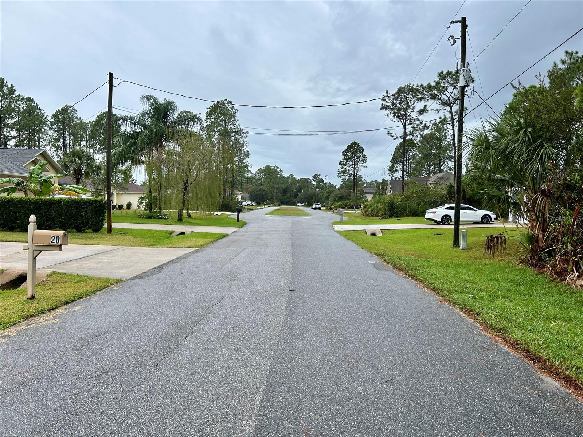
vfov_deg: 53.1
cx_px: 292
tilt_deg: -1.8
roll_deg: -0.3
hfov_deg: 67.3
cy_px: 218
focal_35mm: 26
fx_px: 438
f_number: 1.5
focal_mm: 5.7
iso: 50
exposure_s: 1/1029
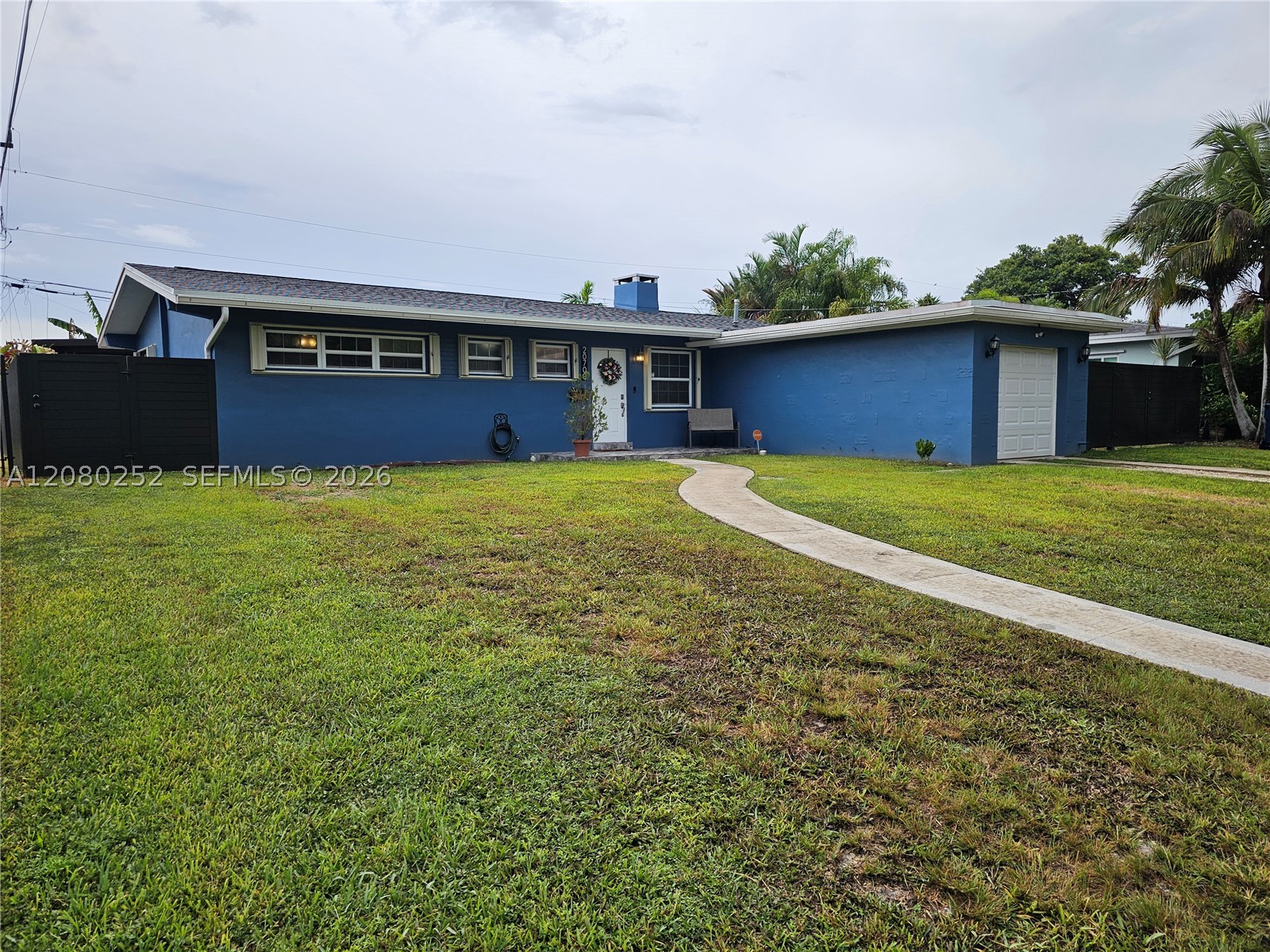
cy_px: 476
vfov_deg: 58.9
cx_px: 635
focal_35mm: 23
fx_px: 844
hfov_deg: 73.9
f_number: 1.7
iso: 10
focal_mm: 6.3
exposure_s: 1/225
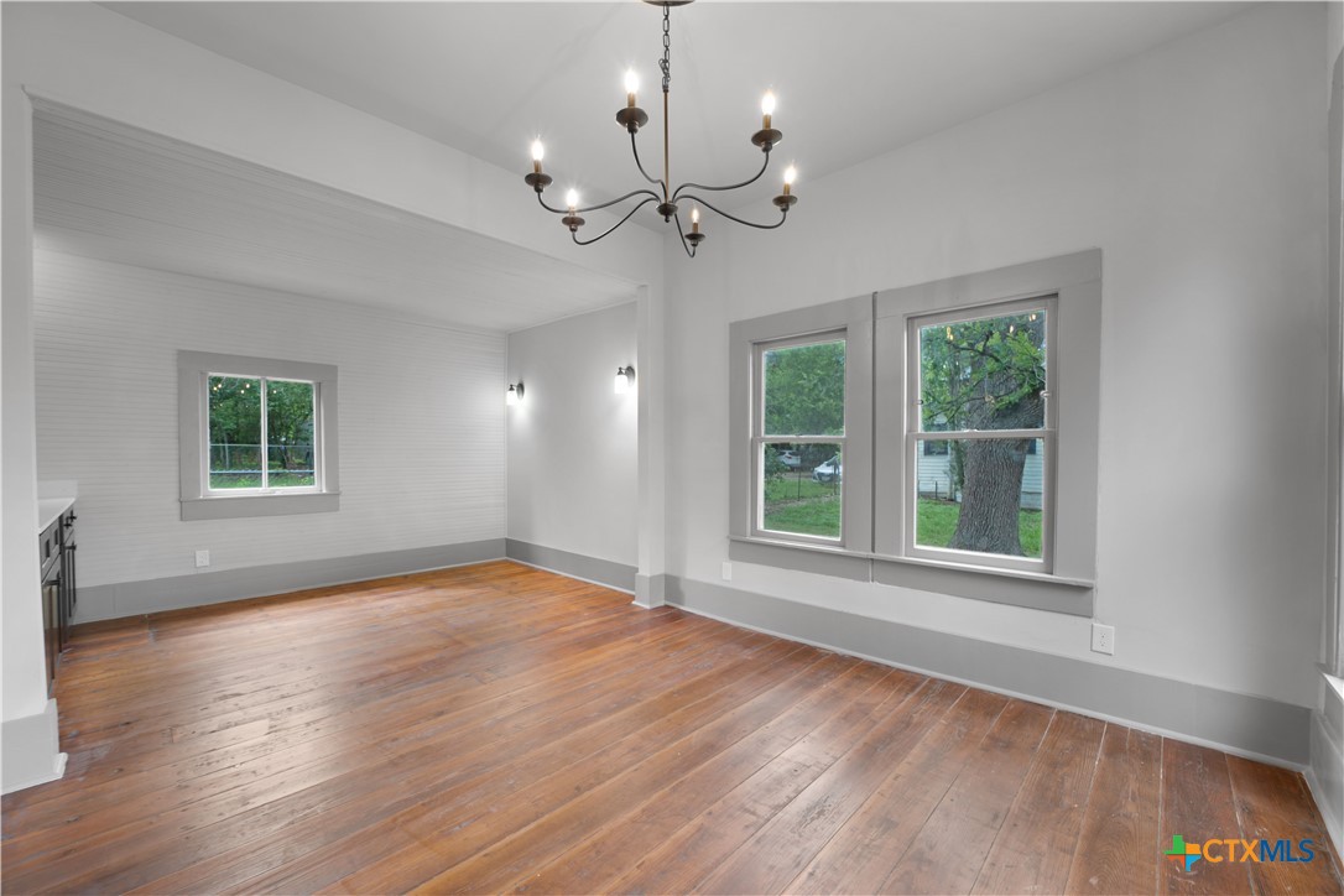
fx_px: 523
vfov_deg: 81.2
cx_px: 672
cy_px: 448
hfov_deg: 104.3
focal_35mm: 14
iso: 200
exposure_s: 1/4
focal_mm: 14
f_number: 8
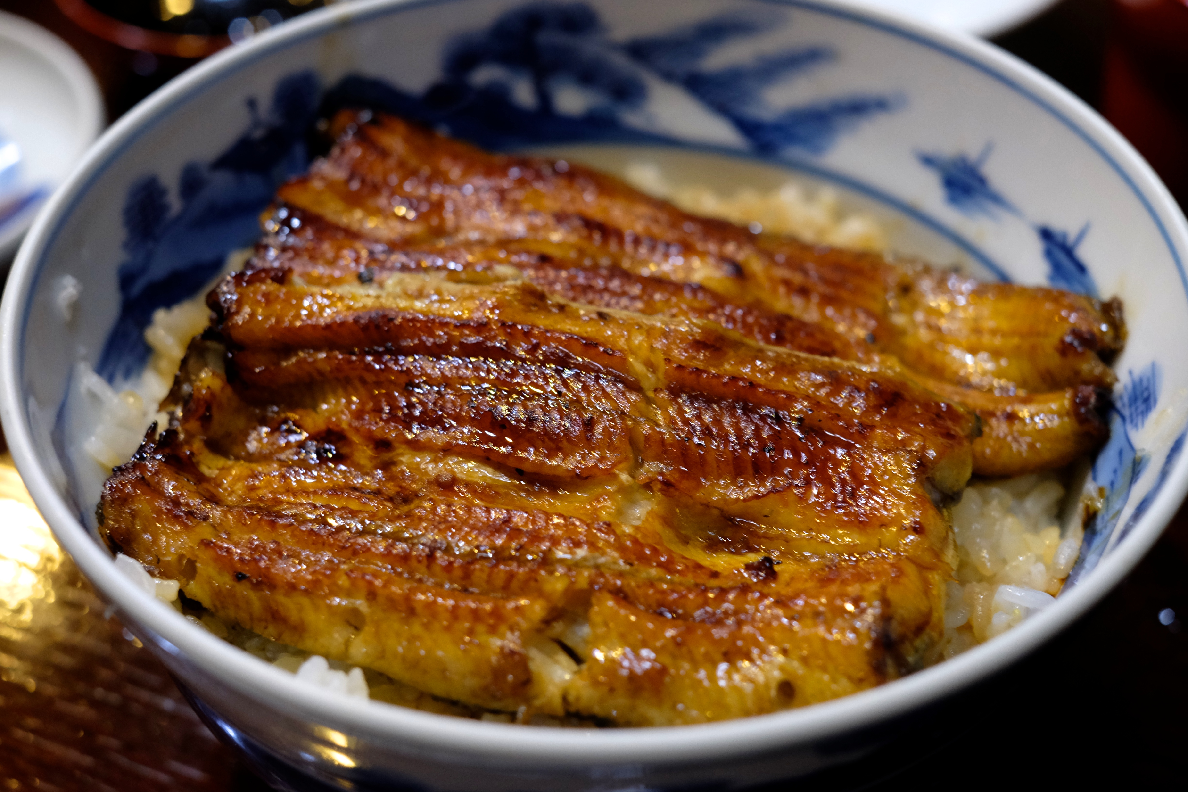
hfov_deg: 37.5
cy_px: 396
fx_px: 1749
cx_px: 594
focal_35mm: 53
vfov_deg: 25.5
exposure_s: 1/8
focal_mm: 35
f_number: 4
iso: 1600
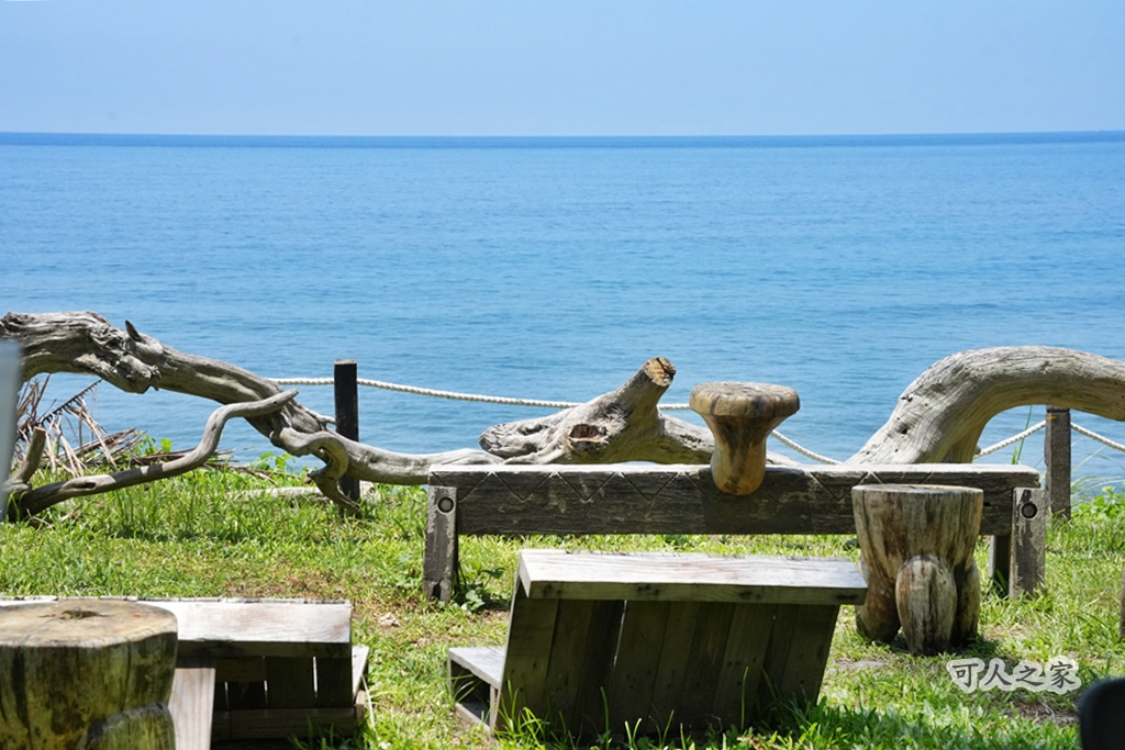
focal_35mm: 62
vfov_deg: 21.7
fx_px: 1953
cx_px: 562
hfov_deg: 32.1
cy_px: 375
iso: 3200
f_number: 10
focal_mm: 62.5
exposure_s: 1/3200
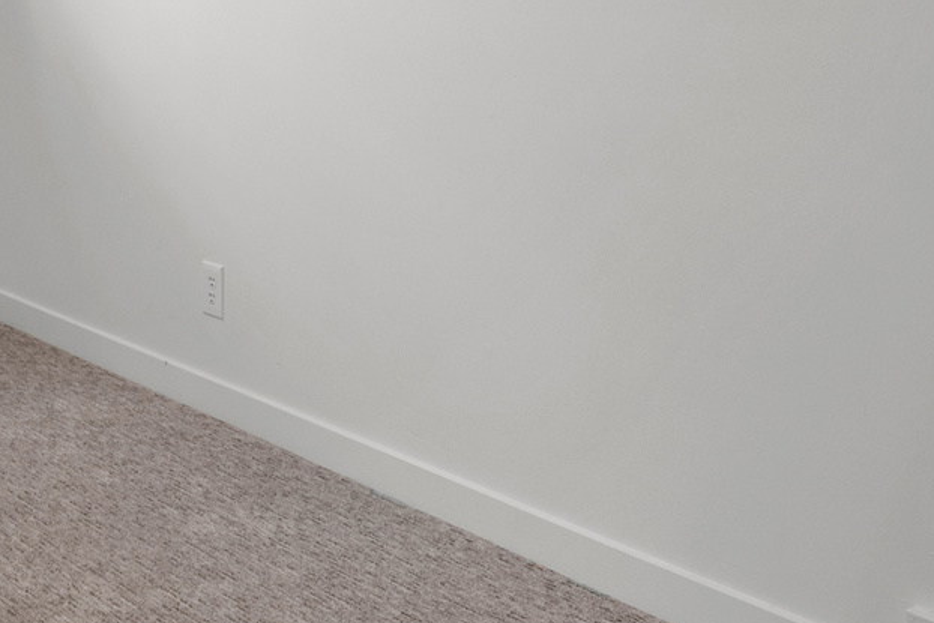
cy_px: -58
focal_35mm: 58
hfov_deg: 32.8
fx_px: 1496
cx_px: 84
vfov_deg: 22.3
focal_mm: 17.5
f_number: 8
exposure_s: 1/1.67
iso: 500
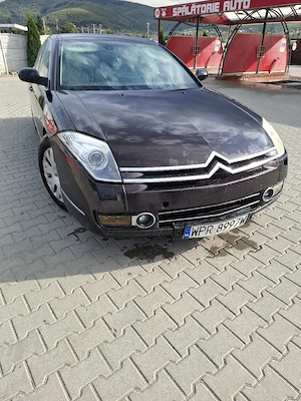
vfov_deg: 73.9
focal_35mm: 23
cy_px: 200
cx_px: 150
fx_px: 267
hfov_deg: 58.9
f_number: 1.8
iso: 50
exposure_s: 1/667
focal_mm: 5.54
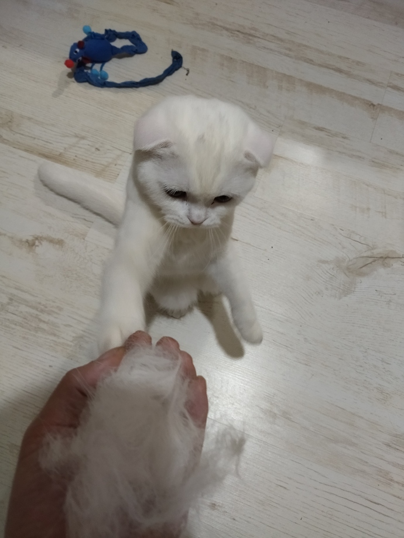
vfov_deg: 65.3
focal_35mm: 27
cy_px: 269
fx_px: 420
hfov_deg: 51.4
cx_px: 202
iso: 419
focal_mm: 4.74
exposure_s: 1/33
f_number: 1.79
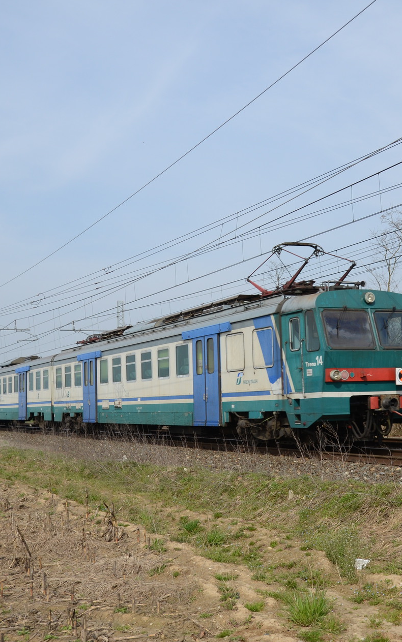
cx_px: 269
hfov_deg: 25.2
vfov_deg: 39.6
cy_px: 322
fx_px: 894
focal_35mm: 51
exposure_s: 1/1000
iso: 200
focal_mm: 22
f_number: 5.6
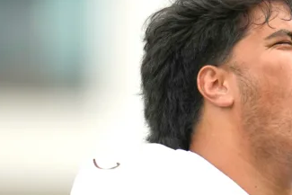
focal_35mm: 1383
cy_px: 164
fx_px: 11222
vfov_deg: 1.0
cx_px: 246
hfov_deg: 1.5
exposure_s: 1/2000
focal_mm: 400
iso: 640
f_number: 2.8
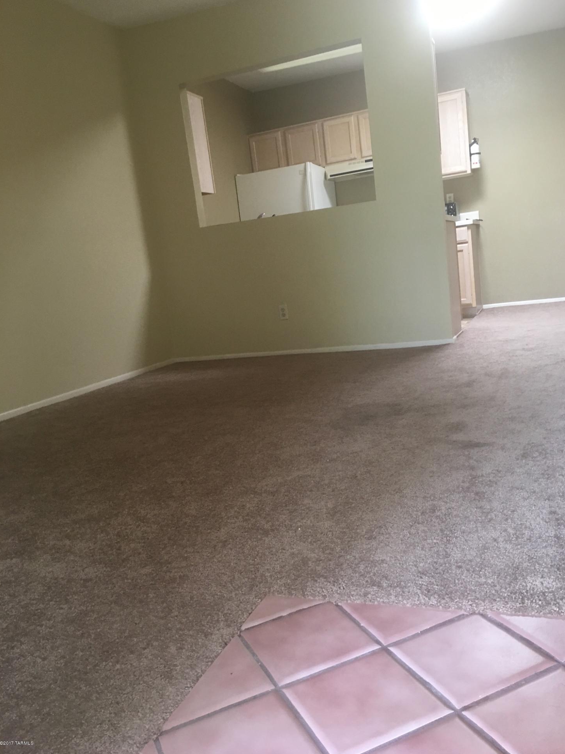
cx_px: 290
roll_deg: +8.0
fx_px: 653
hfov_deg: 46.8
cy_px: 378
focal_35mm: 30
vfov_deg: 60.0
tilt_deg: -8.8
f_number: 2.2
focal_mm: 4.15
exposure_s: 1/30
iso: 100
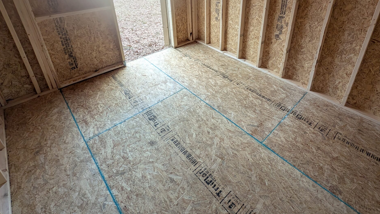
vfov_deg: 57.1
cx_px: 217
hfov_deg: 92.0
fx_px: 181
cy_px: 47
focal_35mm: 18
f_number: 1.95
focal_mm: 2.23
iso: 53
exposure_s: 1/195
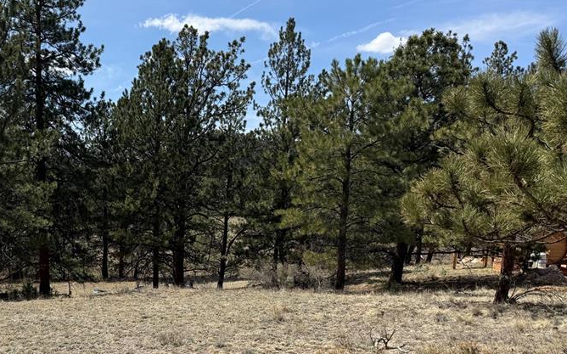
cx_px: 152
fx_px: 602
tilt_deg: -10.1
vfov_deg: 31.6
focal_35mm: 39
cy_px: 297
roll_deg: +0.5
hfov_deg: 48.7
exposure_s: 1/3584
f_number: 1.78
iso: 80
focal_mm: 6.76
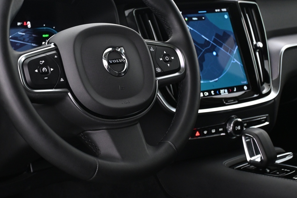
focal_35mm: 66
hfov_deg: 30.2
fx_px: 547
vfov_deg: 20.4
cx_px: 103
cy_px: 63
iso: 1600
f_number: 5
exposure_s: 1/13
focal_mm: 31.5
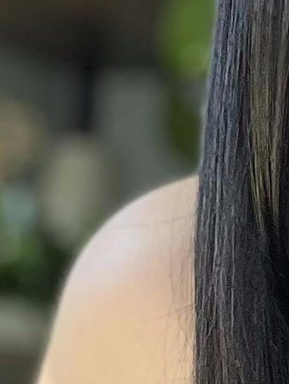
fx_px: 2236
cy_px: 441
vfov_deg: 9.7
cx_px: 182
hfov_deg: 7.4
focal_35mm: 201
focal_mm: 2.71
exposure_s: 1/121
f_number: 2.2
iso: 32
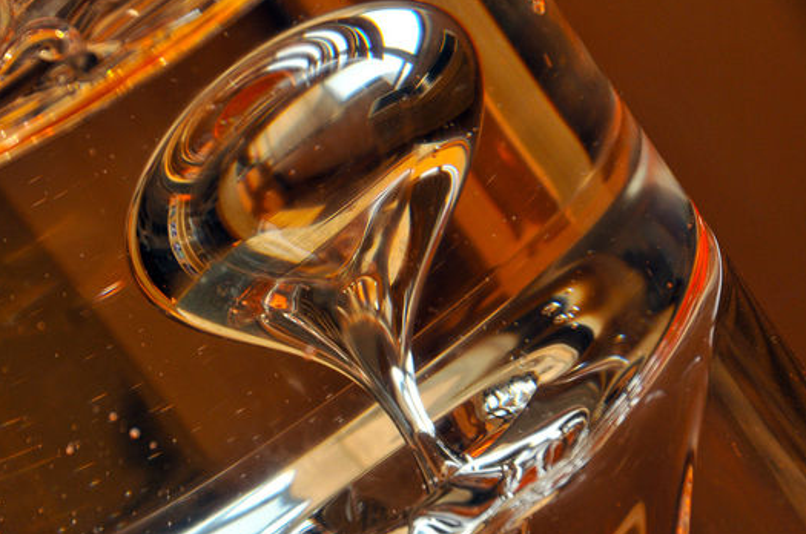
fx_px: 6031
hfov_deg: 7.6
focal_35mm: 270
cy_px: 166
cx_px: 279
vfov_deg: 5.1
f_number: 8
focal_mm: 105
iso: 200
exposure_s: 1/160
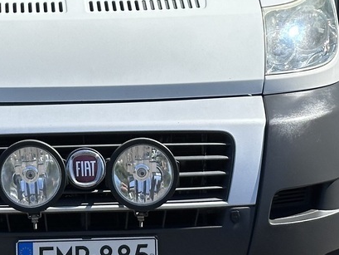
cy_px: 26
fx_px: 1656
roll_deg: -0.3
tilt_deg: -1.7
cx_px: 62
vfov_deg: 8.8
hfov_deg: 11.6
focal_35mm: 169
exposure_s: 1/5882
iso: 64
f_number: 1.78
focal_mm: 6.86
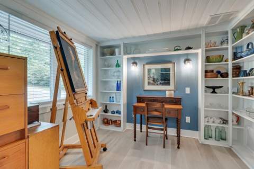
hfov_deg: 93.3
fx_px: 120
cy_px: 84
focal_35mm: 17
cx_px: 127
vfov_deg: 70.3
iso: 100
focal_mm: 17
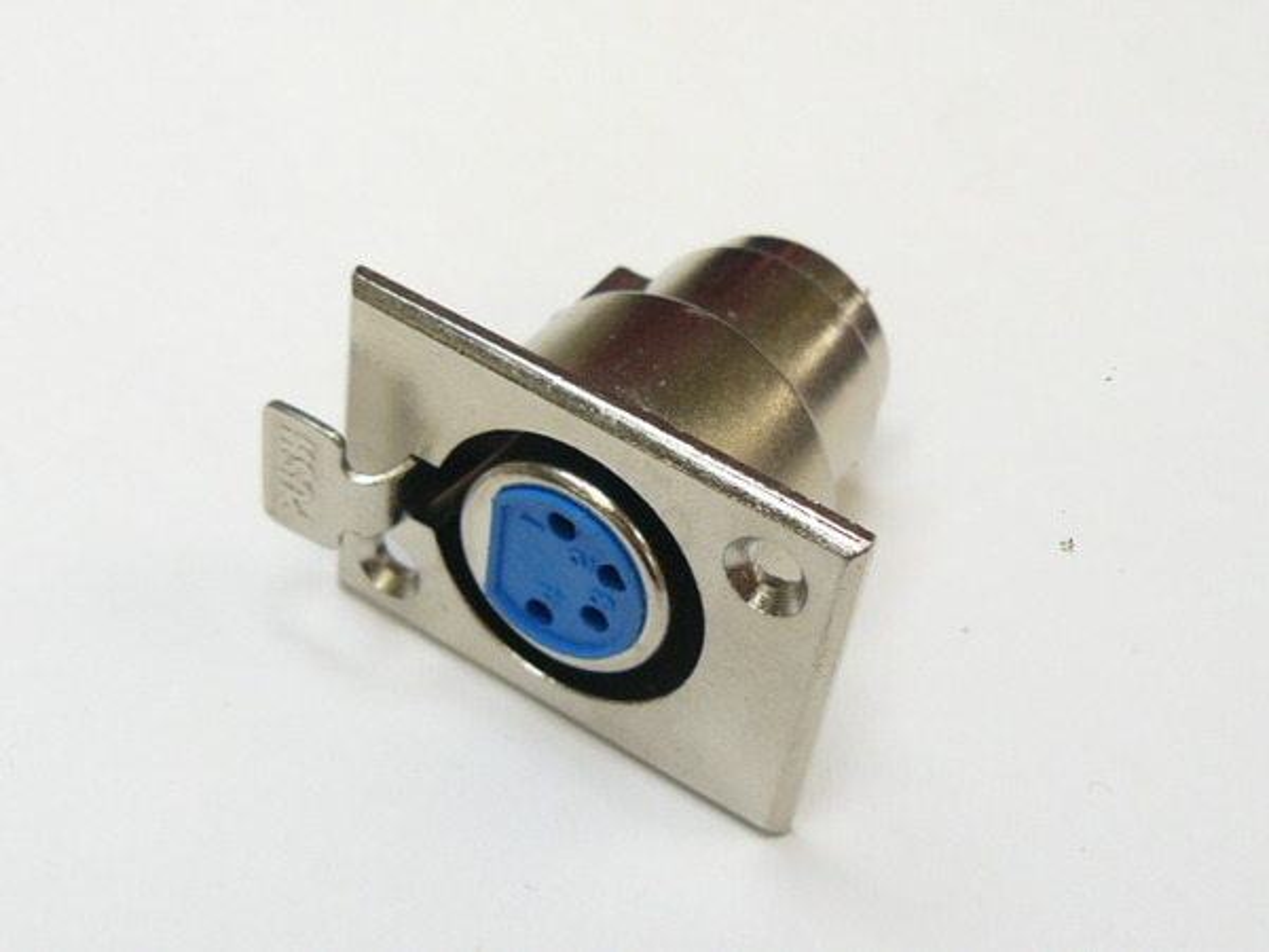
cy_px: 476
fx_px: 2053
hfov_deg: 34.3
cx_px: 634
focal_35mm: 56
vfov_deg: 26.1
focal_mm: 6.2
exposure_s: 1/20
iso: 100
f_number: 3.2
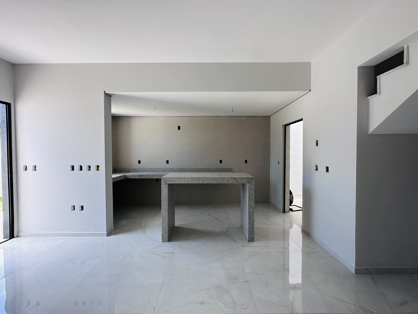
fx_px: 169
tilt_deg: -1.0
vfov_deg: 85.7
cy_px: 157
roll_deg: -0.3
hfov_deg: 102.1
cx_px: 209
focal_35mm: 14
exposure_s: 1/99
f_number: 2.2
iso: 40
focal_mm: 2.22
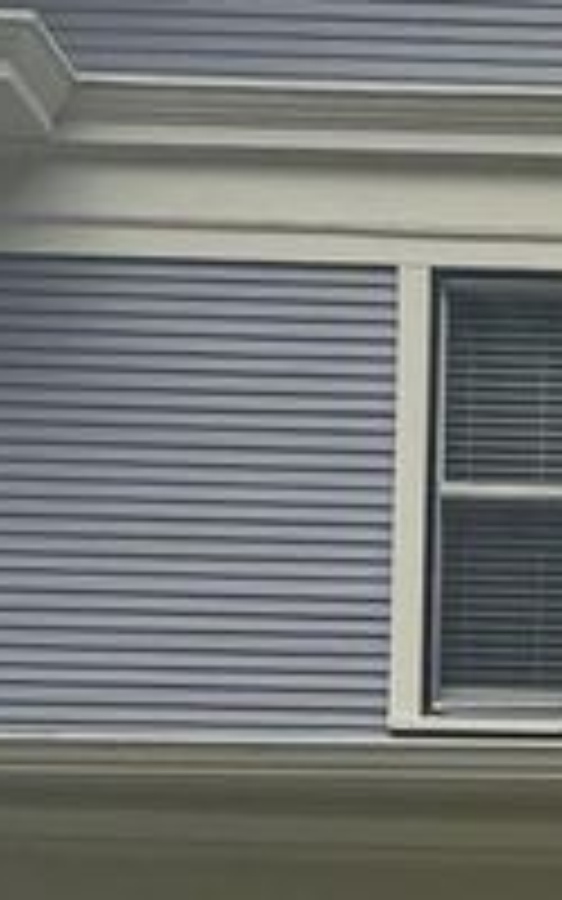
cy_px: 1249
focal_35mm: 174
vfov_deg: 11.6
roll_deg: -0.5
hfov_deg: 7.3
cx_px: 1124
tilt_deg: +6.0
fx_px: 4264
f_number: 1.78
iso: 80
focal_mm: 6.76
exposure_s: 1/1395
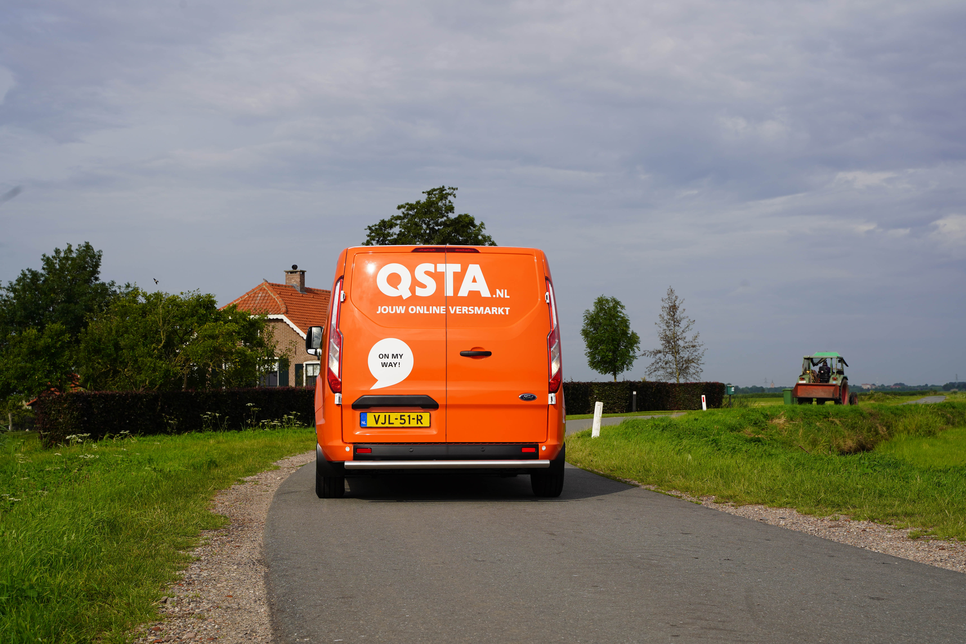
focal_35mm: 60
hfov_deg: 33.4
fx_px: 1610
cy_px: 322
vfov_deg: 22.6
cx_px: 483
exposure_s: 1/320
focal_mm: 60
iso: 100
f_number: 10
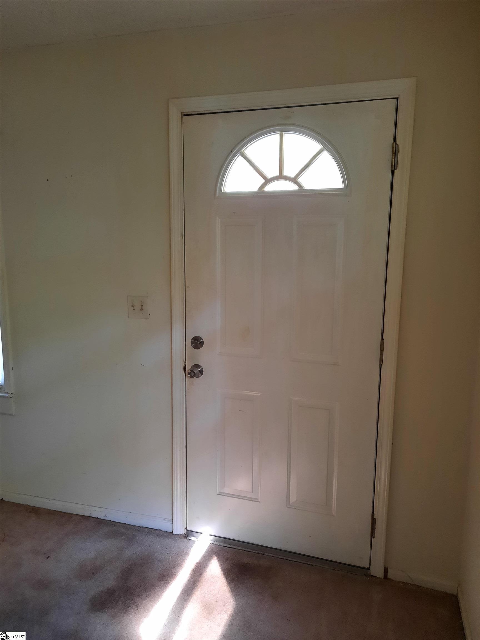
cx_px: 240
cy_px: 320
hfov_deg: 54.9
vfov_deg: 69.4
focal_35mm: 25
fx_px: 462
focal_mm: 4.6
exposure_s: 1/24
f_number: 2
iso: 400
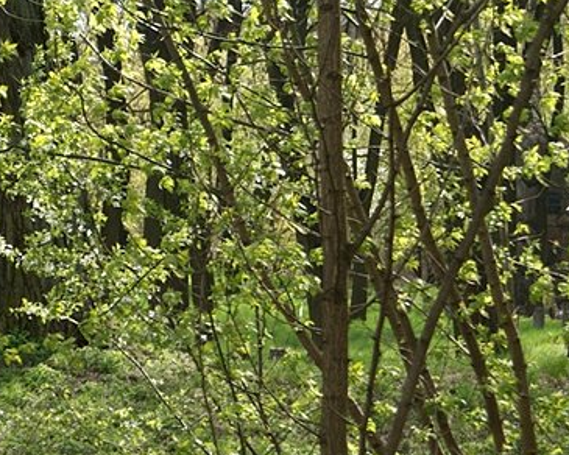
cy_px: 162
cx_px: -20
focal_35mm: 243
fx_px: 4092
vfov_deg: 6.4
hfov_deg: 7.9
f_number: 6.3
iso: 100
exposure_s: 1/160
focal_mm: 70
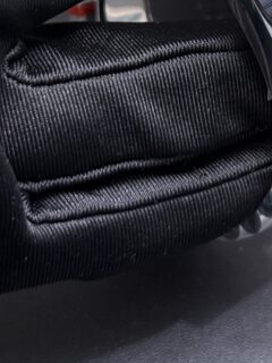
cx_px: 258
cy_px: -61
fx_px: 1257
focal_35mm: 120
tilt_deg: -38.1
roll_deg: -8.0
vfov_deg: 15.8
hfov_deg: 12.2
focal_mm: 6.76
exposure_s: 1/60
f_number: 1.78
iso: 200
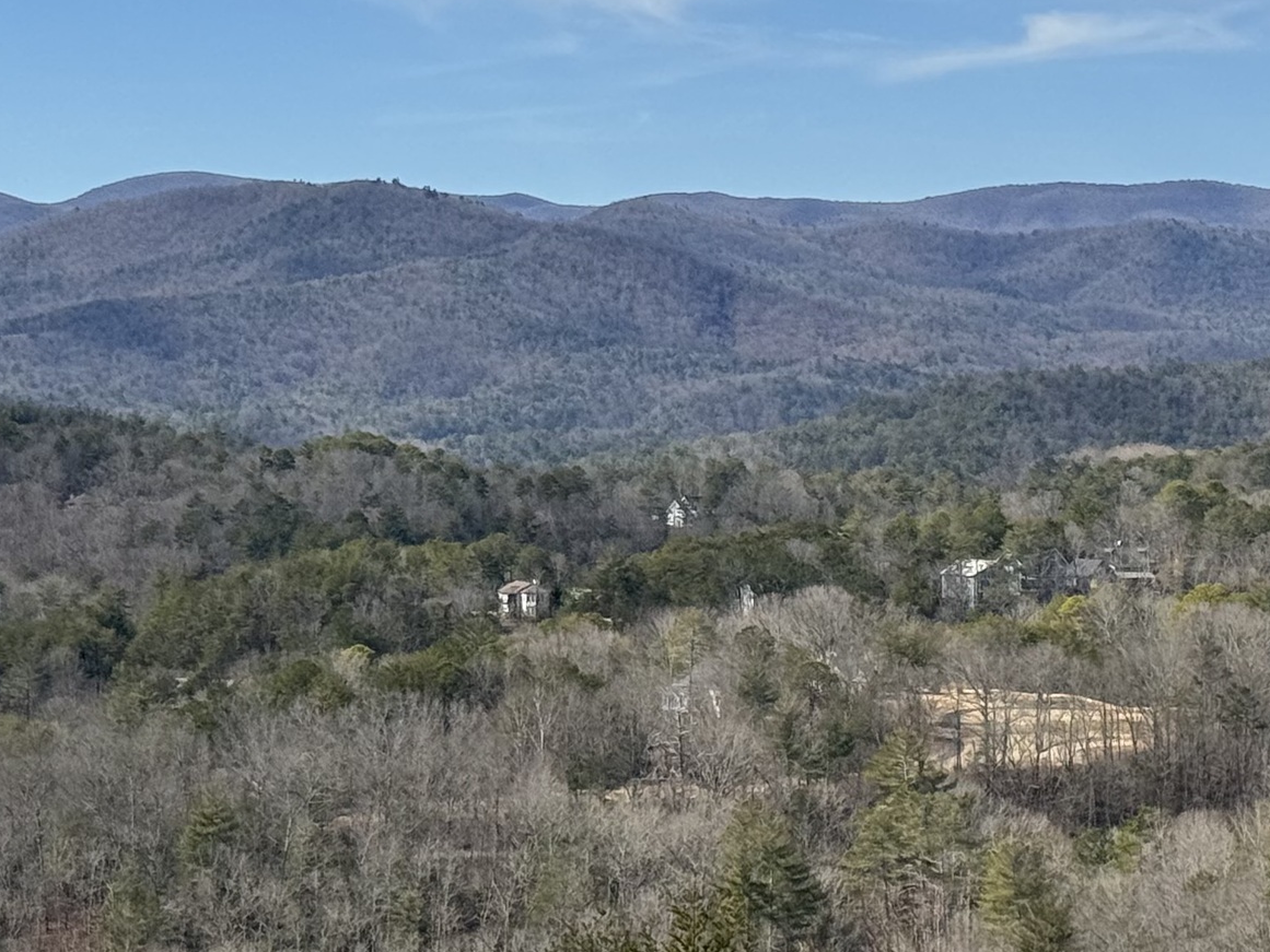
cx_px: 673
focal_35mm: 127
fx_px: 4660
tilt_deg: -0.5
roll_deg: -0.4
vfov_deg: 11.7
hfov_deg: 15.5
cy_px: 406
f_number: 1.78
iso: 64
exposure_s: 1/6410
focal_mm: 6.76
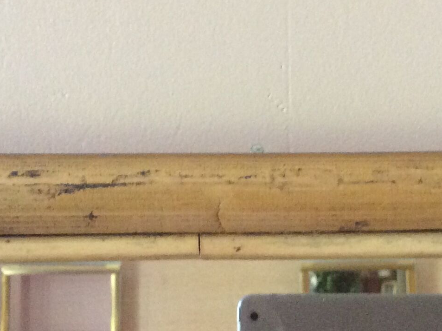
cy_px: 141
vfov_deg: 16.9
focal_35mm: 87
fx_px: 1109
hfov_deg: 22.5
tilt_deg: +7.1
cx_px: 265
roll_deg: +2.8
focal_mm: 3.3
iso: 250
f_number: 2.4
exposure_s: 1/25
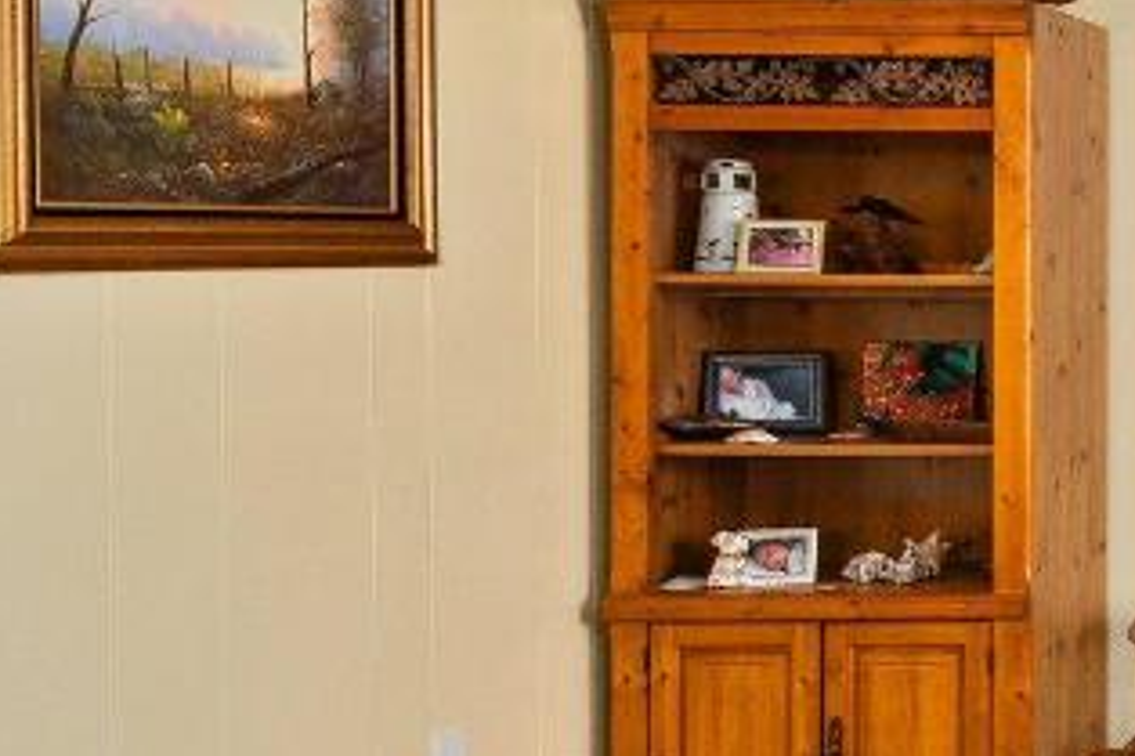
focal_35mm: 55
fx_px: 1733
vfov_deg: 24.6
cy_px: 311
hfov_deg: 24.7
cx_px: 1833
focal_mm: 10
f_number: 8
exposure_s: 1/1.67
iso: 500
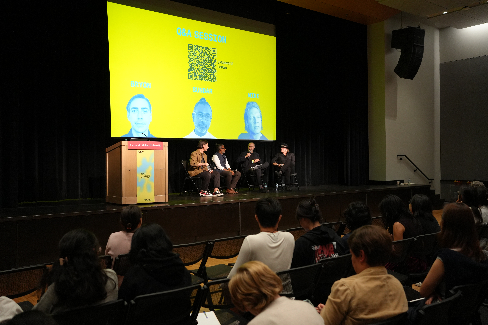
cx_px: 244
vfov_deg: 37.9
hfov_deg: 54.4
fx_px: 474
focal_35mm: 35
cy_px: 162
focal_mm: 35
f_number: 4
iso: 3200
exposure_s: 1/160
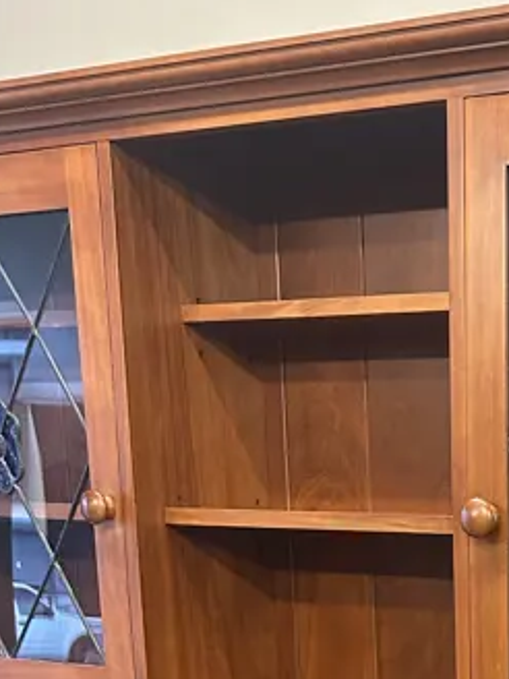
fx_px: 1470
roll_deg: -1.6
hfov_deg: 18.2
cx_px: 677
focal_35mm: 75
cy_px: 961
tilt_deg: -15.7
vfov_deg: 22.3
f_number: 1.78
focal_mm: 6.86
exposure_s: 1/50
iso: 250
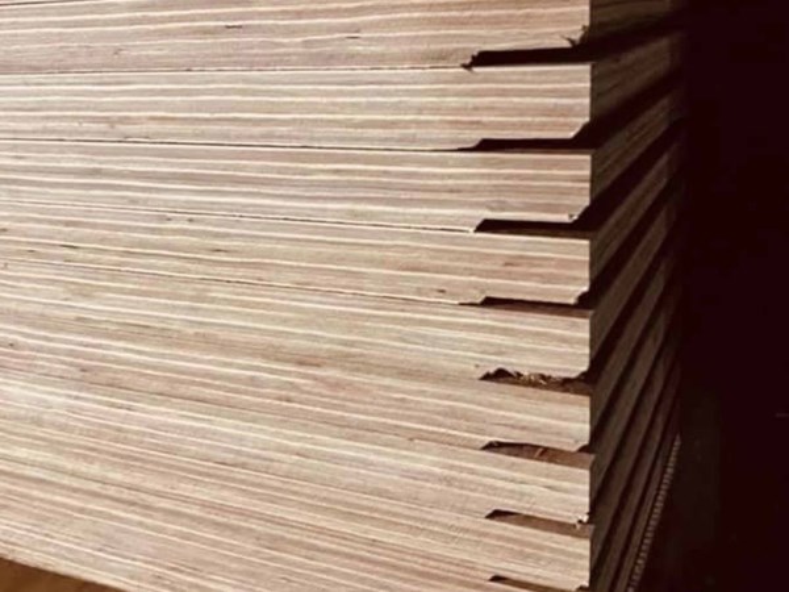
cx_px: 394
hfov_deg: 61.7
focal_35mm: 29
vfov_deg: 48.2
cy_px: 296
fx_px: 661
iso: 40
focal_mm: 4.15
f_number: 2.2
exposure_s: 1/17
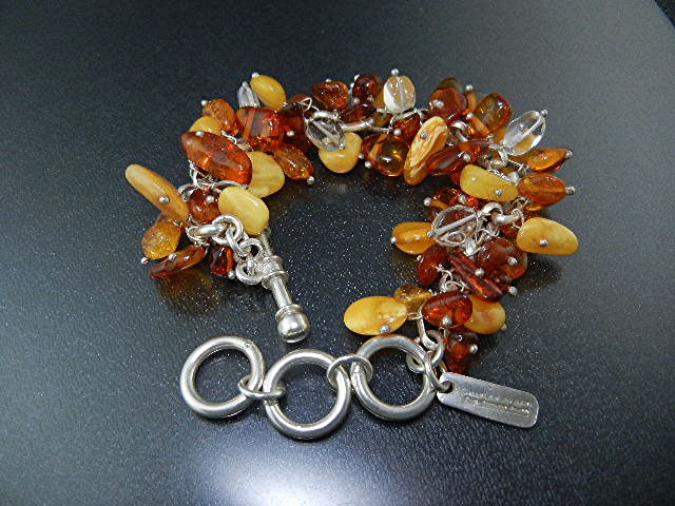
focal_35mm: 30
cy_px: 253
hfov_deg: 60.0
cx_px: 338
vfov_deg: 46.8
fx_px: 585
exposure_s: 1/30
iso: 434
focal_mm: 5.4
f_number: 7
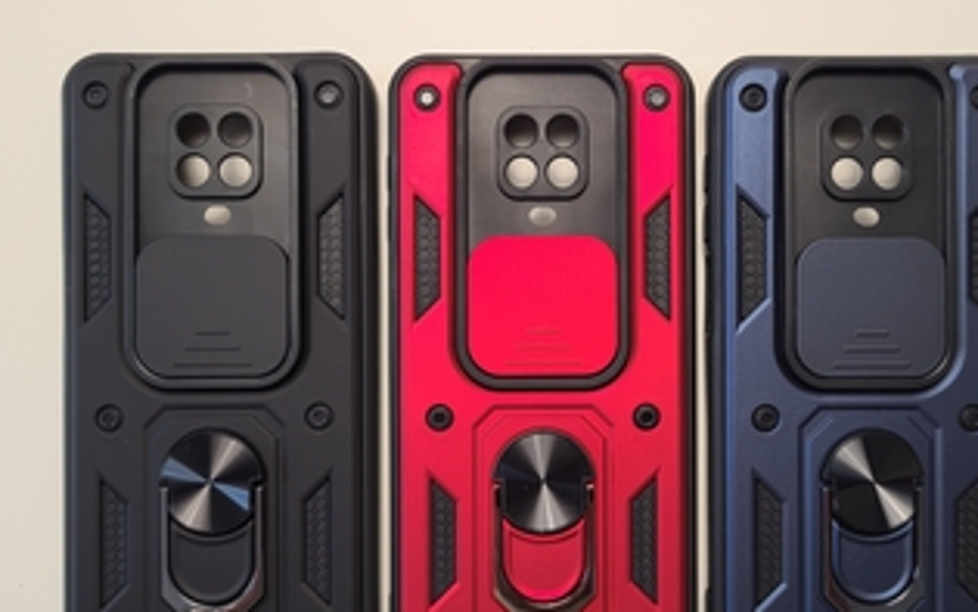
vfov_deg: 36.1
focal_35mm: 35
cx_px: 546
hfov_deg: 55.2
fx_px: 933
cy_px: 379
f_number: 1.8
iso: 40
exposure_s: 1/50
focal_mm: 5.4
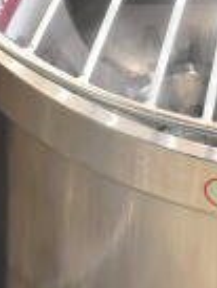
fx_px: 1769
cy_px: -63
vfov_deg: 9.2
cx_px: 341
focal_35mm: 212
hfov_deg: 6.9
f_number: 4.5
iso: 1600
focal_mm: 22
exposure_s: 1/80
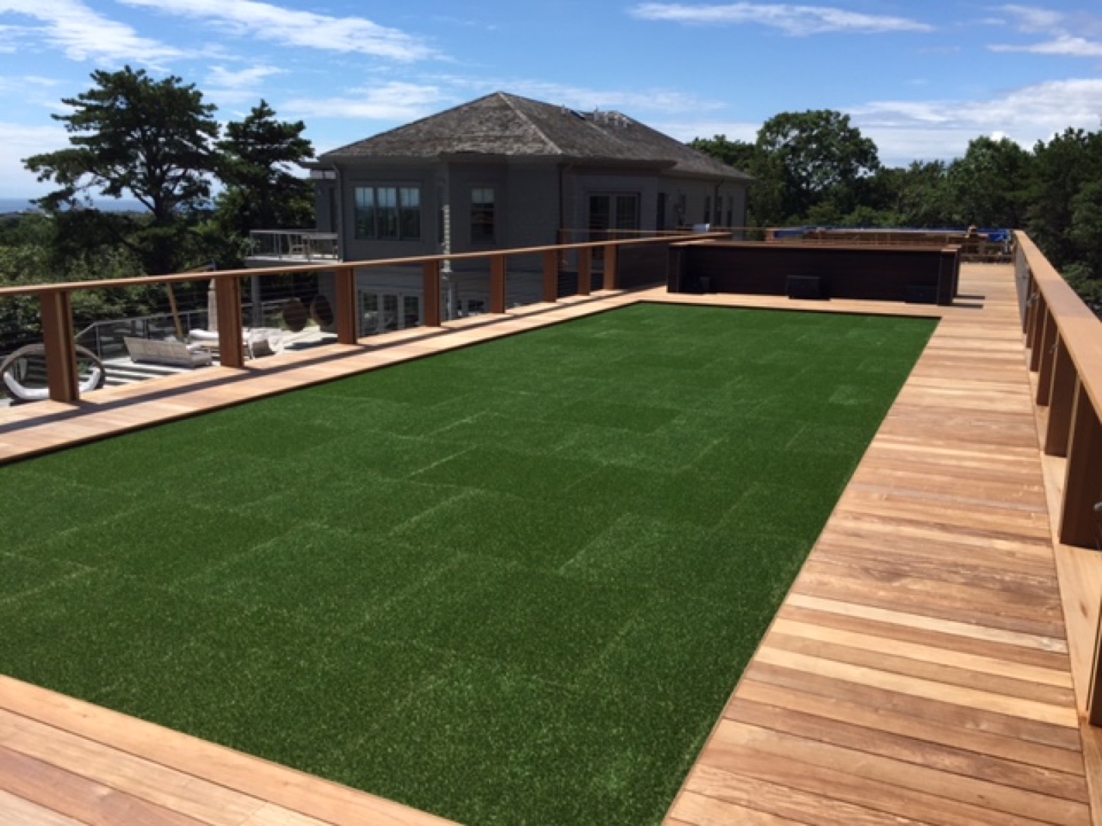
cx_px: 551
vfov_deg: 48.2
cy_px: 413
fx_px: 923
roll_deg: -2.0
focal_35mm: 29
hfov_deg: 61.7
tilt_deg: -10.3
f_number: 2.2
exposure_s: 1/2083
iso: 32
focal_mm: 4.15
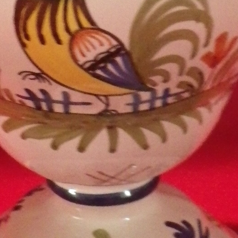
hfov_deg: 14.1
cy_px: -4
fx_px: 957
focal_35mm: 123
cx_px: 62
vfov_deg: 14.0
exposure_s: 1/10
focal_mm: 6.1
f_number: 3.8
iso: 800
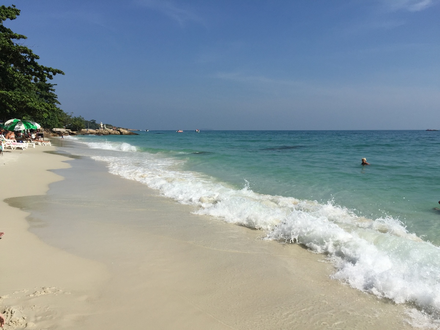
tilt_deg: -5.3
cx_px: 220
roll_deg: -0.3
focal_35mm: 29
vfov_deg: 48.2
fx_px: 369
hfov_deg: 61.7
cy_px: 165
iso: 32
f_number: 2.2
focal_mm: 4.15
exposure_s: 1/4405
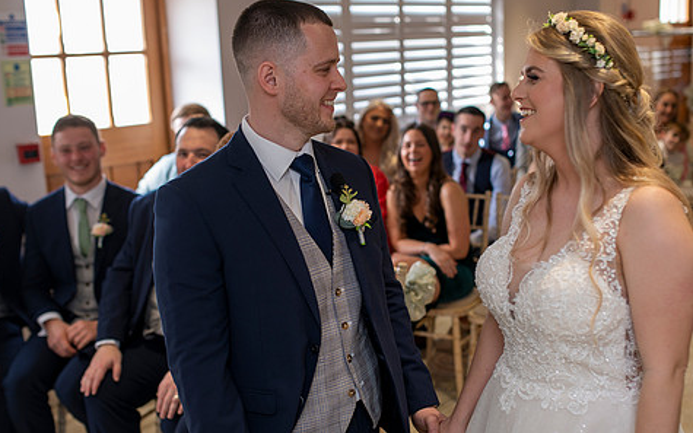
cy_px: 233
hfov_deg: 41.0
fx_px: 926
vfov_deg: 26.3
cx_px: 375
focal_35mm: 49
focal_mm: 35
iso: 200
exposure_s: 1/100
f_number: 2.5
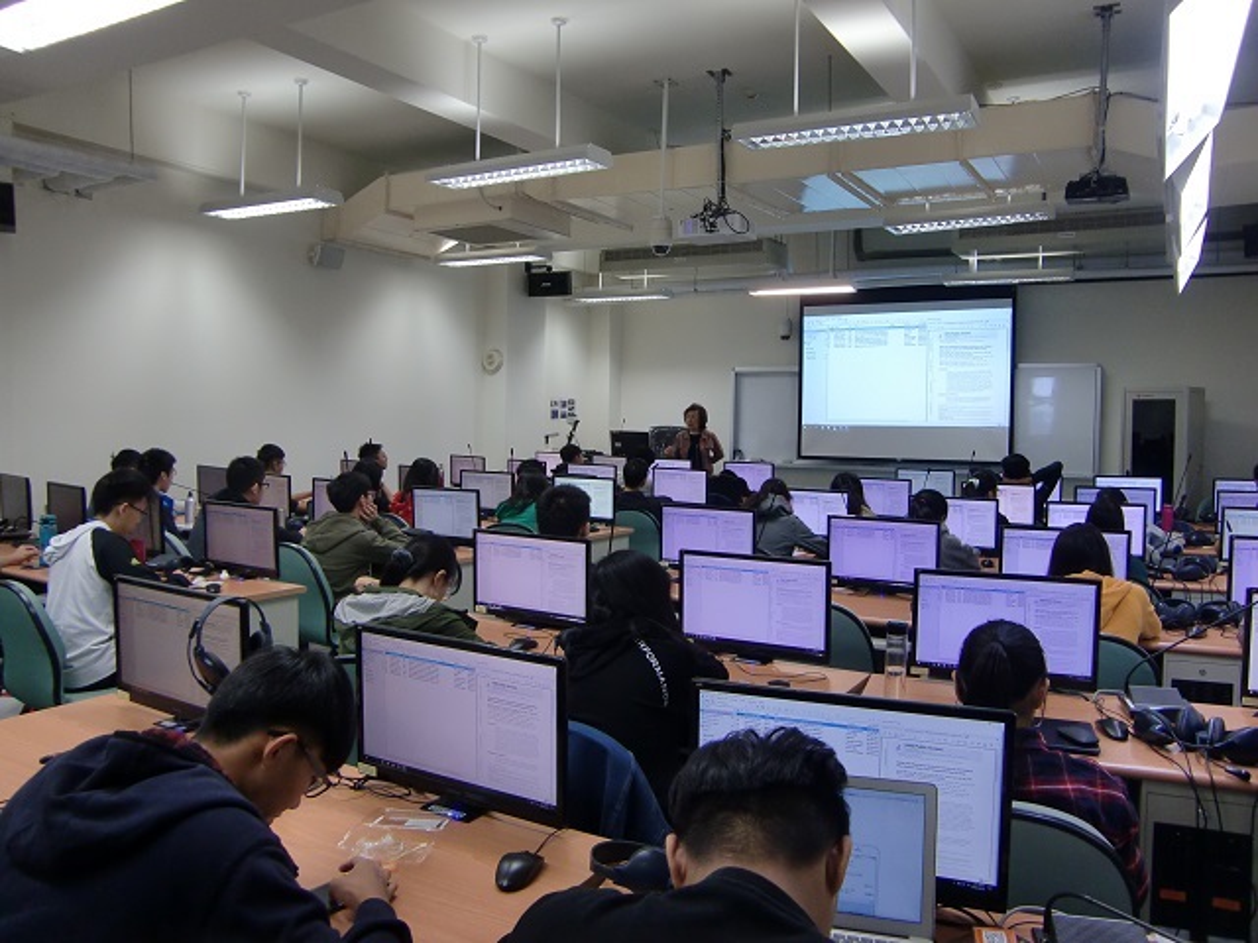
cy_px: 472
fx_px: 1018
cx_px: 629
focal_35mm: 28
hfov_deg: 63.4
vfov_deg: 49.7
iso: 125
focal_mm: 4.9
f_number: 2.6
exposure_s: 1/60
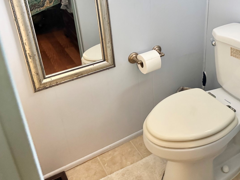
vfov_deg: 38.8
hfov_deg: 50.7
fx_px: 250
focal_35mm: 36
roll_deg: +1.3
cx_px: 154
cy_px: 49
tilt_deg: -24.4
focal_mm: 6.76
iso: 640
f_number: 1.78
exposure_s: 1/40
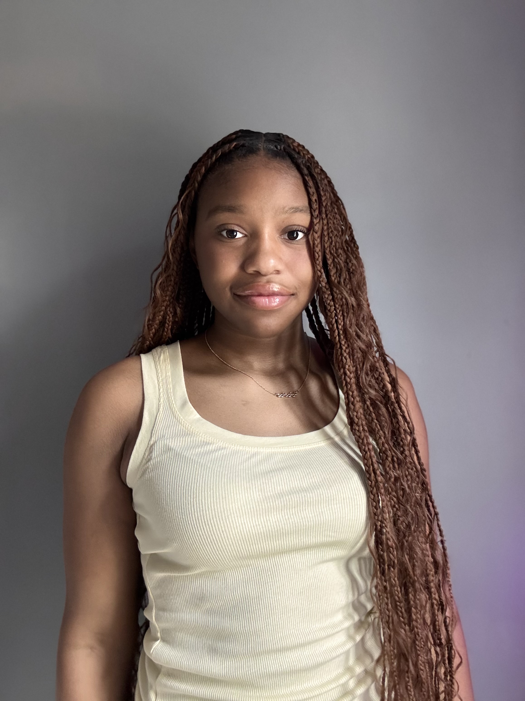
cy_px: 350
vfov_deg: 60.0
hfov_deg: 46.8
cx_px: 262
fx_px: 607
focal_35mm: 30
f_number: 1.9
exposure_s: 1/45
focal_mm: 2.69
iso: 320
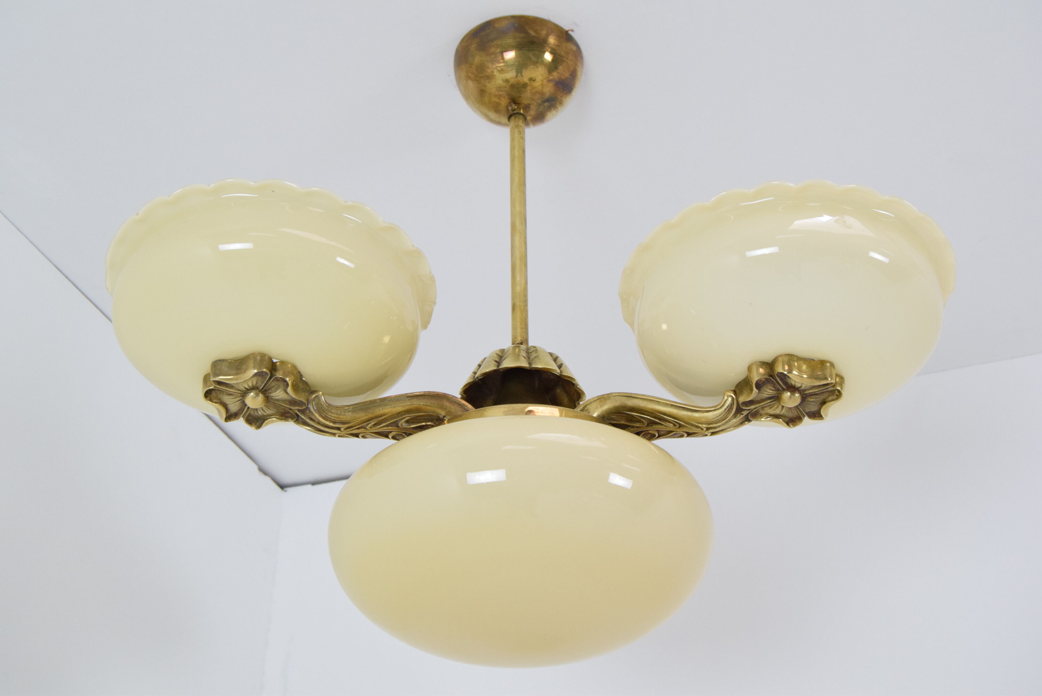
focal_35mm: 46
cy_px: 348
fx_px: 1347
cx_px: 521
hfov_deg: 42.3
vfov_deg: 29.0
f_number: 7.1
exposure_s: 1/200
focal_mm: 31
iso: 1600
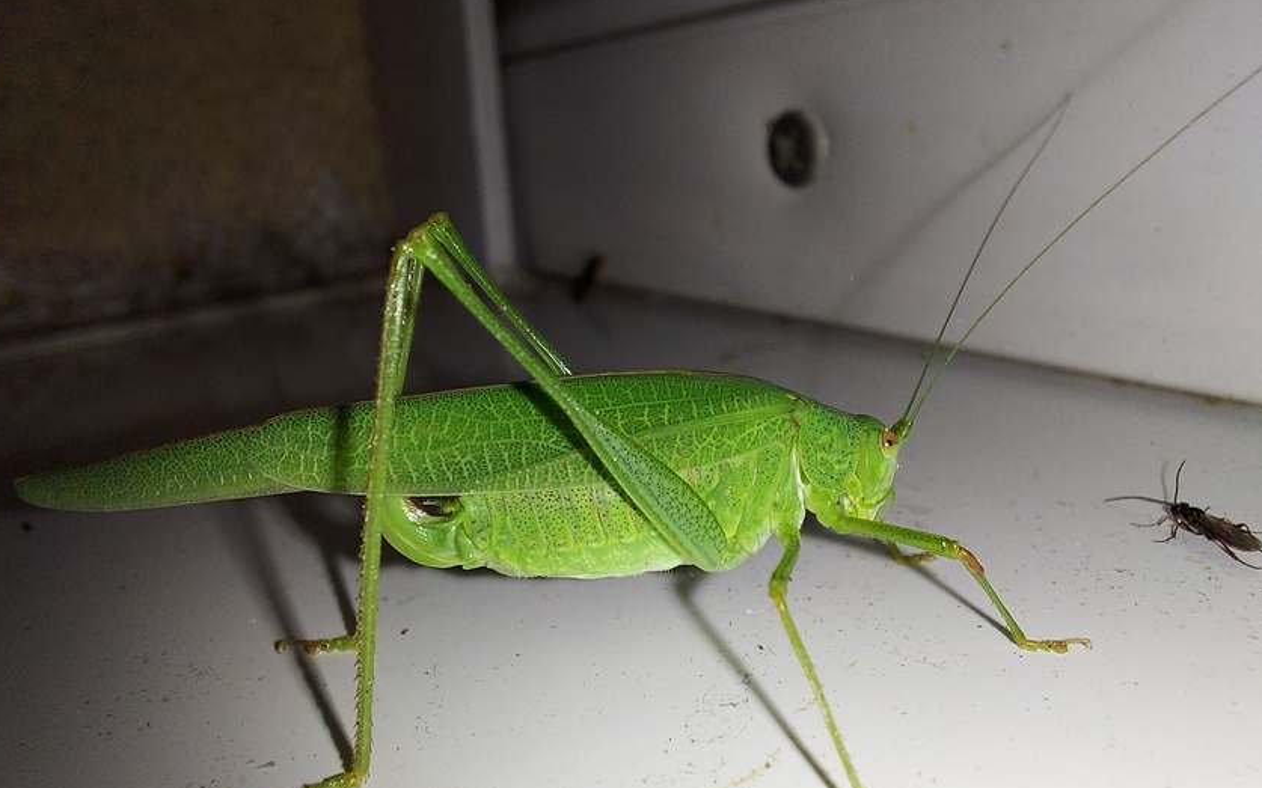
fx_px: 929
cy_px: 473
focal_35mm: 27
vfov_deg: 45.8
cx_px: 623
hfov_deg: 68.4
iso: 50
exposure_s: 1/430
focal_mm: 2.13
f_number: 2.4
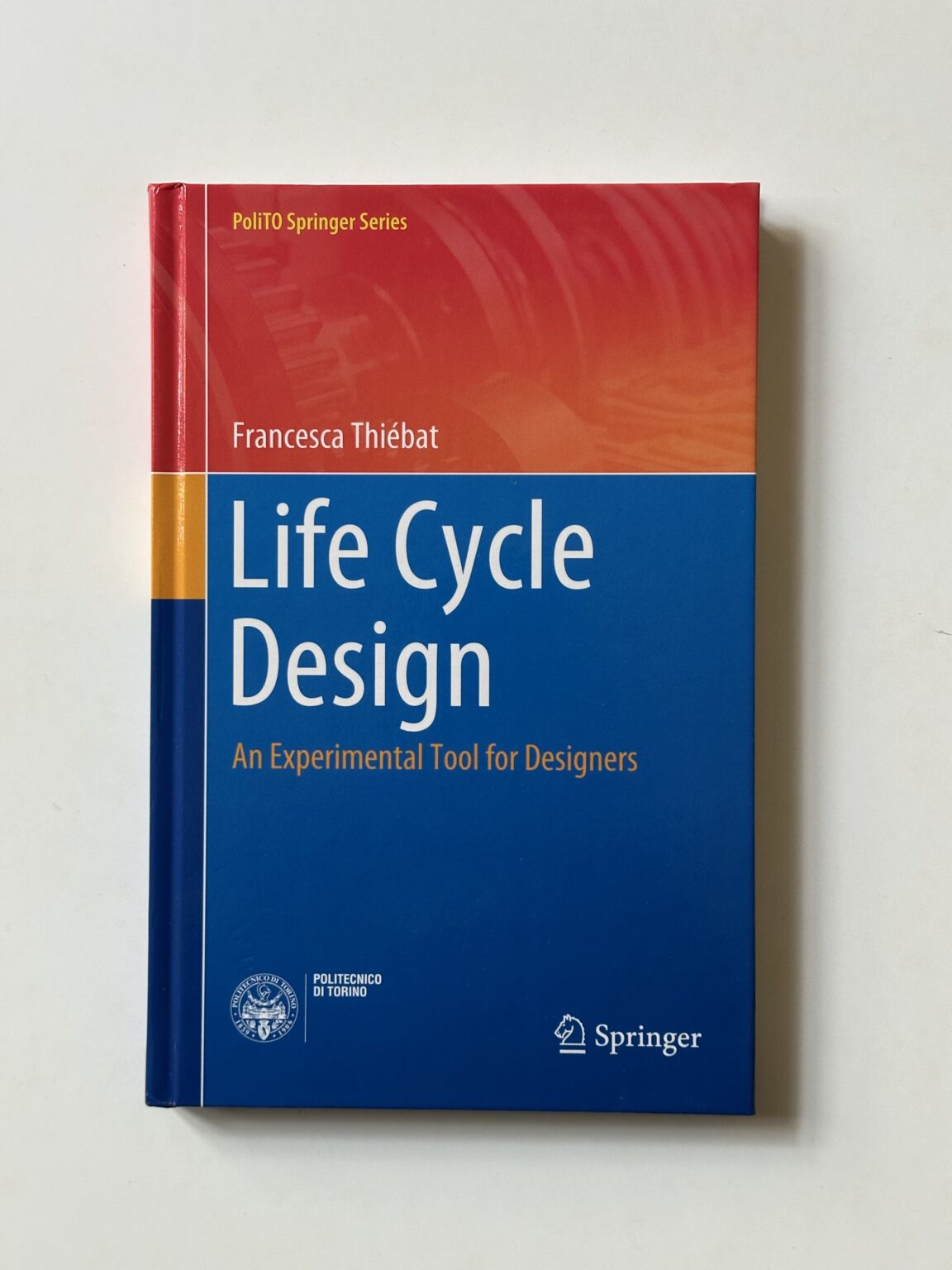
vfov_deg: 39.7
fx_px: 1760
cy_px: 635
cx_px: 476
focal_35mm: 48
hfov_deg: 30.3
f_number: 1.78
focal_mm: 6.86
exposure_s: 1/60
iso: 160
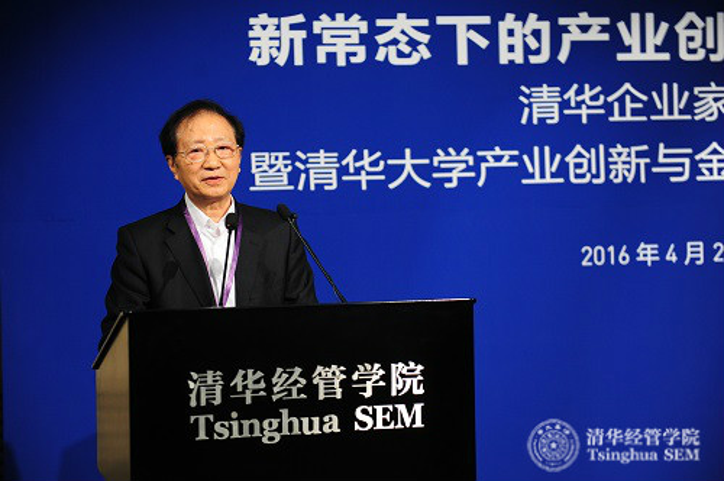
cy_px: 240
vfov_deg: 19.4
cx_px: 362
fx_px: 1406
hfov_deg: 28.9
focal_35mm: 70
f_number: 3.2
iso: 1600
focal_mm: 70
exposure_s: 1/250
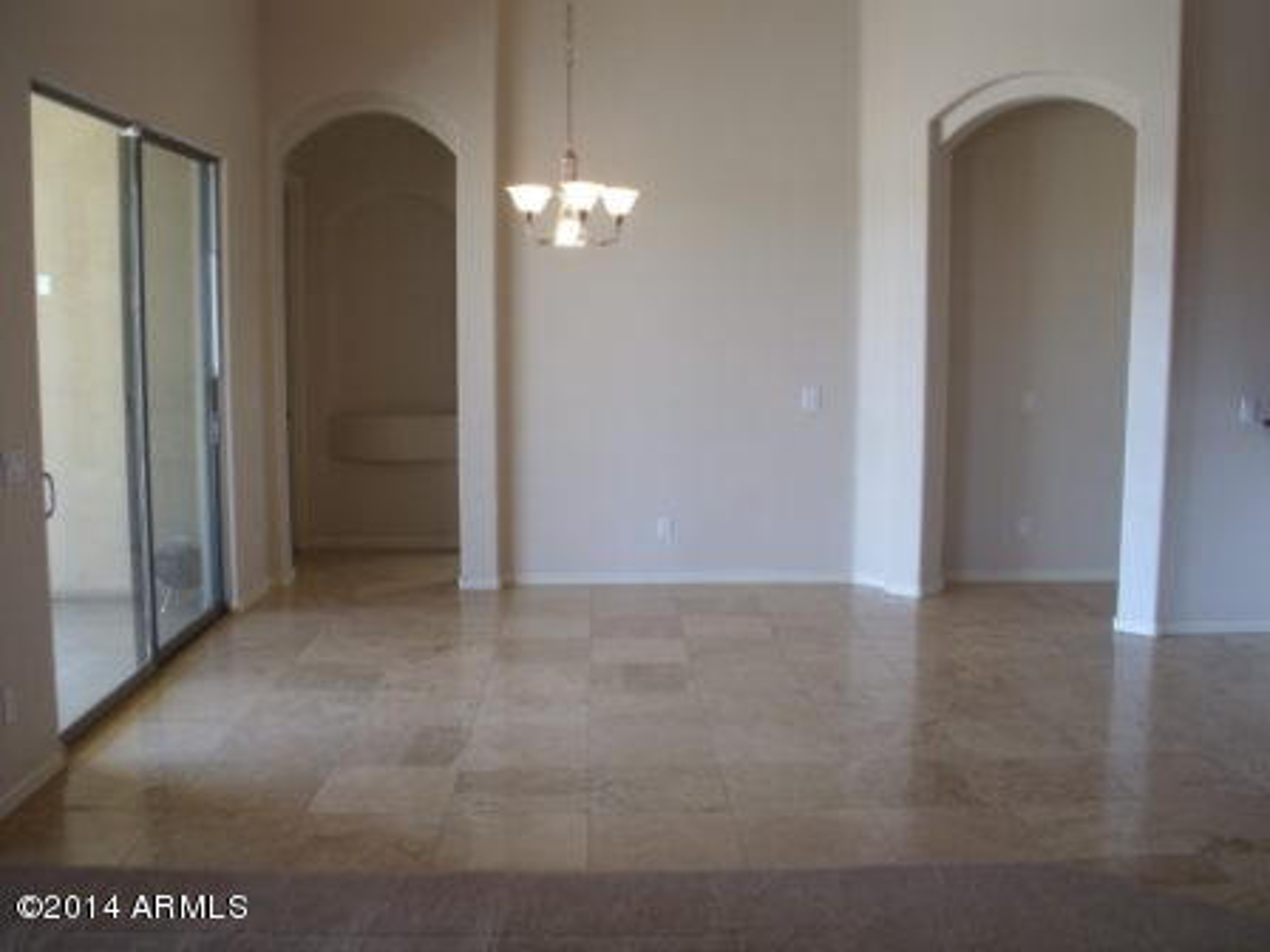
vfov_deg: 37.7
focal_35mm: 38
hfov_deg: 49.0
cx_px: 635
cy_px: 476
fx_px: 1394
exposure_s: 1/60
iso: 200
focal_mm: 6.3
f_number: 2.9
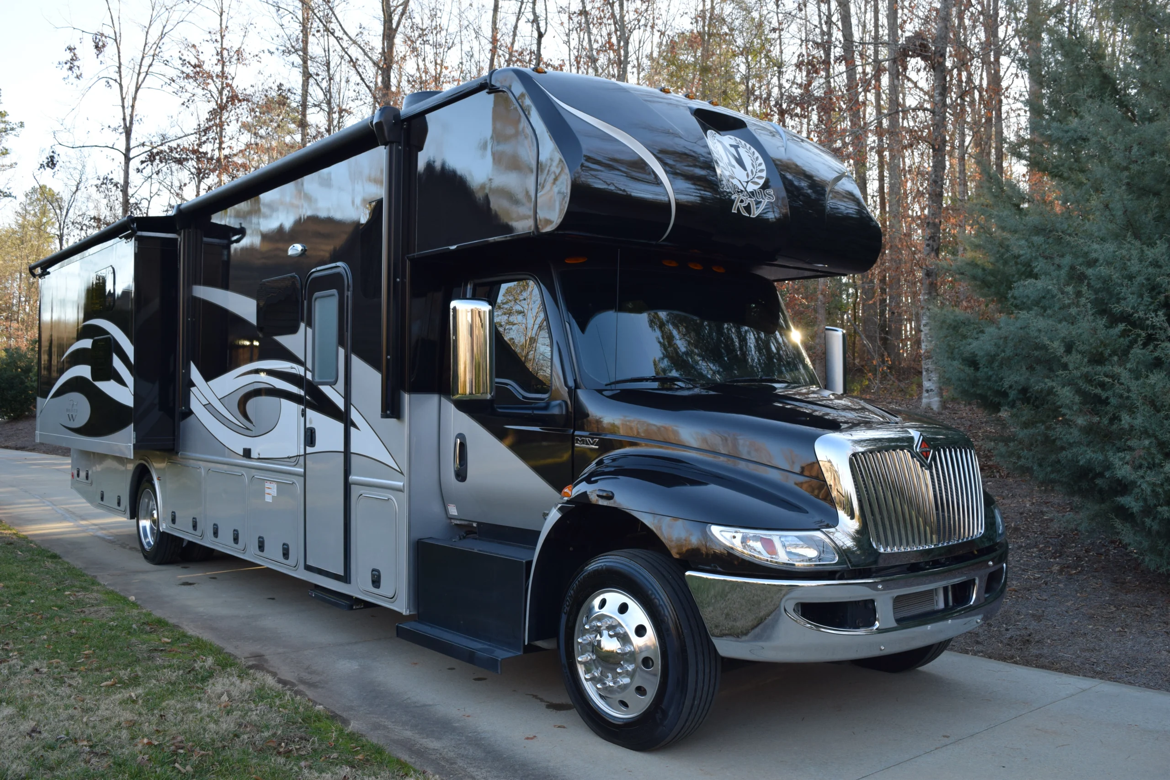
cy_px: 390
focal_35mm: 32
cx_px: 585
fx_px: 1024
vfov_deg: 41.7
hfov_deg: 59.5
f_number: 7.1
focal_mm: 21
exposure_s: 1/200
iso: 400
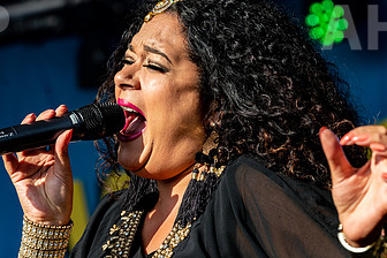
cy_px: 164
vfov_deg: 5.5
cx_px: 165
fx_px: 2687
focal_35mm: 250
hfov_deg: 8.2
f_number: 5.6
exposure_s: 1/640
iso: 220
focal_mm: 145
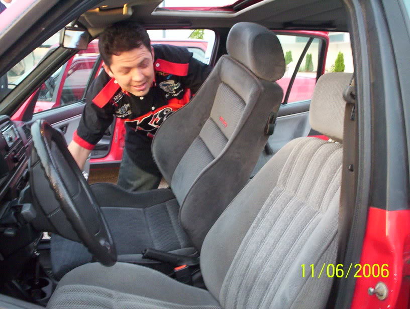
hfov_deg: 48.9
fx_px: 451
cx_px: 205
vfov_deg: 37.9
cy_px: 154
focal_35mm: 38
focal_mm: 4.99
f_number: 4.5
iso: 200
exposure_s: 1/8
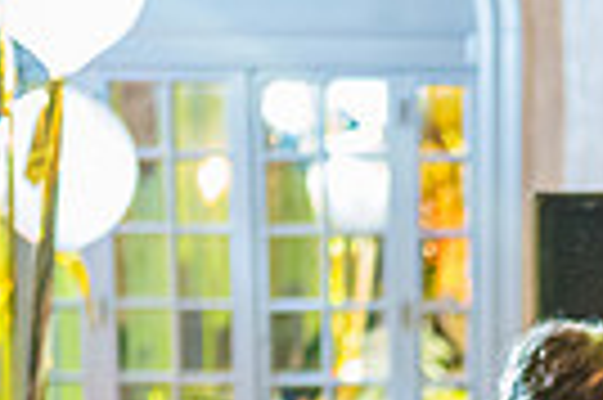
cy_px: 717
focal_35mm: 152
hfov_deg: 13.1
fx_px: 2543
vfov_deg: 8.7
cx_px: 783
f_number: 1.4
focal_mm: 35
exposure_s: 1/50
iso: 6400
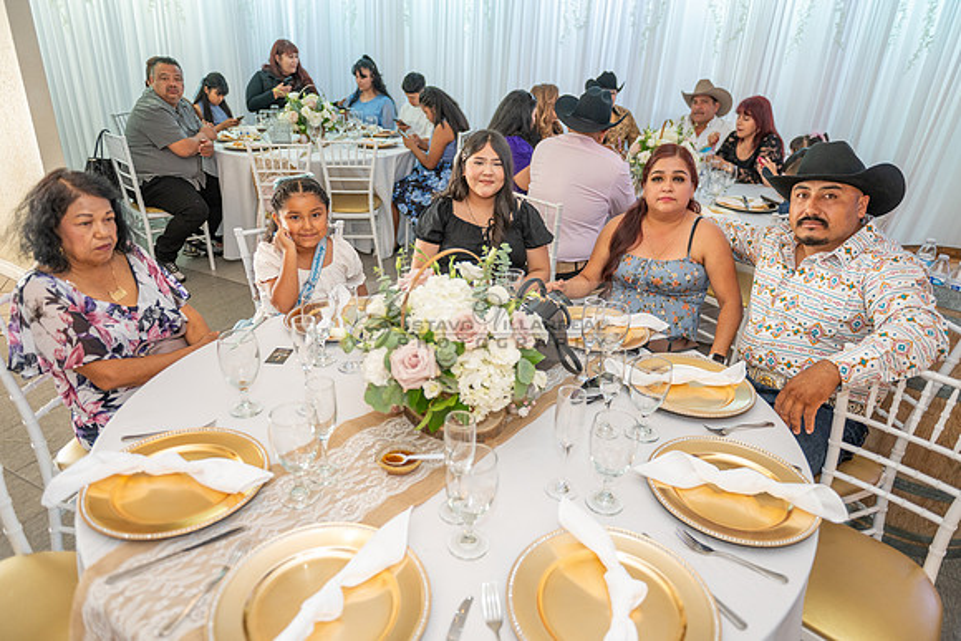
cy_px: 320
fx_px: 641
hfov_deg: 73.7
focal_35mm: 24
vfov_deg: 53.2
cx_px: 480
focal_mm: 24
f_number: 2.8
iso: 800
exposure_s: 1/160
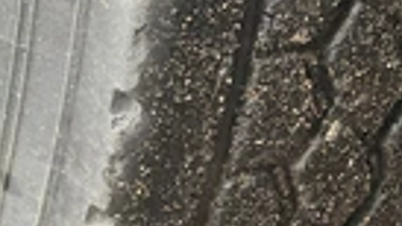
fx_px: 980
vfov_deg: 13.0
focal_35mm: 92
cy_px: 217
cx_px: 370
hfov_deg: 22.5
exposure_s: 1/60
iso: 80
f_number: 1.8
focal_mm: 3
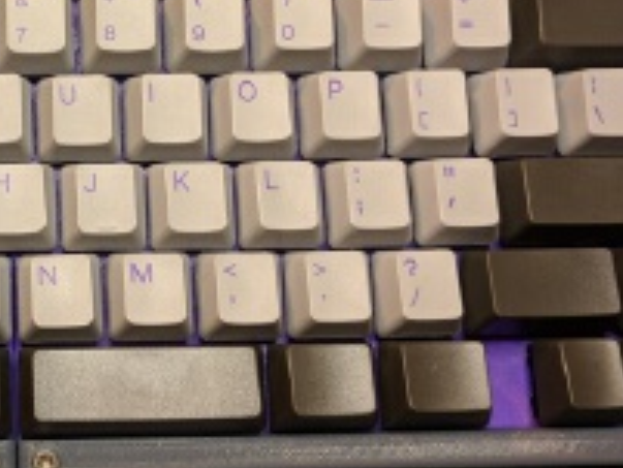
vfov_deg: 21.0
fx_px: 1243
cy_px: 81
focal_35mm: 69
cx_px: 29
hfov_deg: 26.9
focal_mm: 4.67
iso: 208
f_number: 2
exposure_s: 1/60
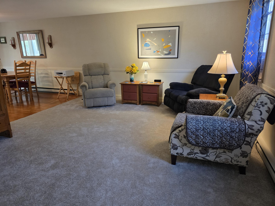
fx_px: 183
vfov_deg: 58.9
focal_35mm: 23
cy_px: 103
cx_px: 138
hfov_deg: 73.9
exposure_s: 1/120
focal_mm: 6.3
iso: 400
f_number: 1.7
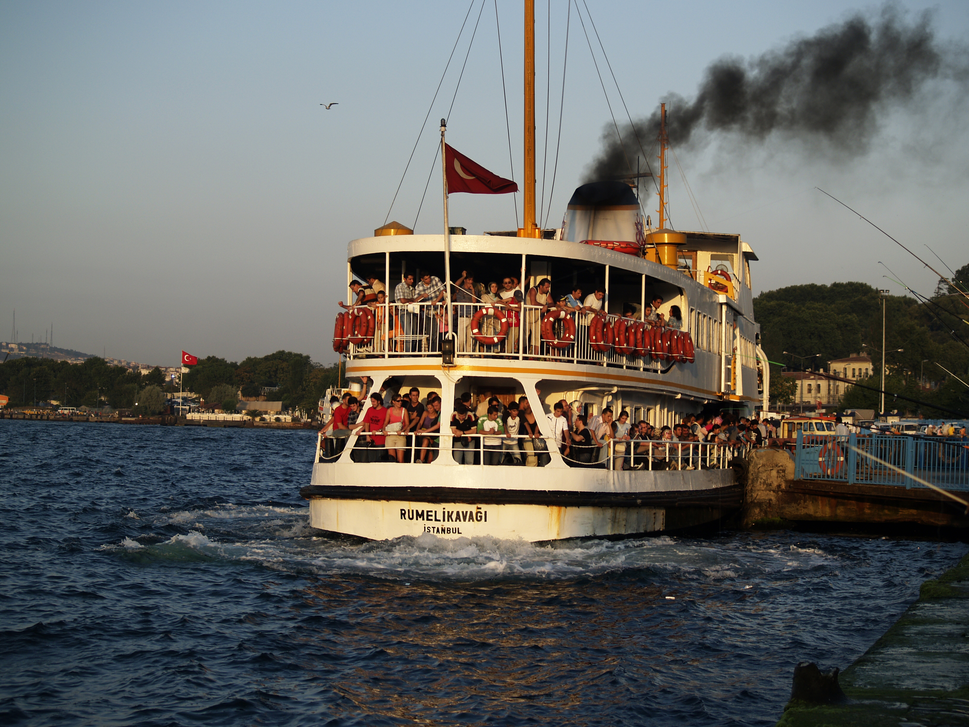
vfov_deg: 18.4
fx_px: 2239
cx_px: 484
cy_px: 364
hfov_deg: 24.4
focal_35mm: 80
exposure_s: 1/640
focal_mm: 40
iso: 100
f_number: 3.5
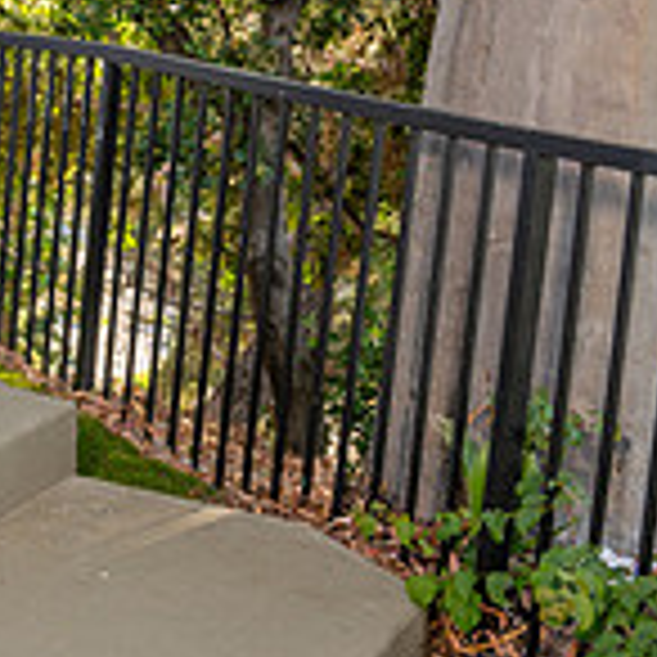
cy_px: 88
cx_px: -567
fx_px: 2104
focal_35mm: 98
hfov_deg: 15.1
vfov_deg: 17.5
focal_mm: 29
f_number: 4.5
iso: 250
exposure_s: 1/200
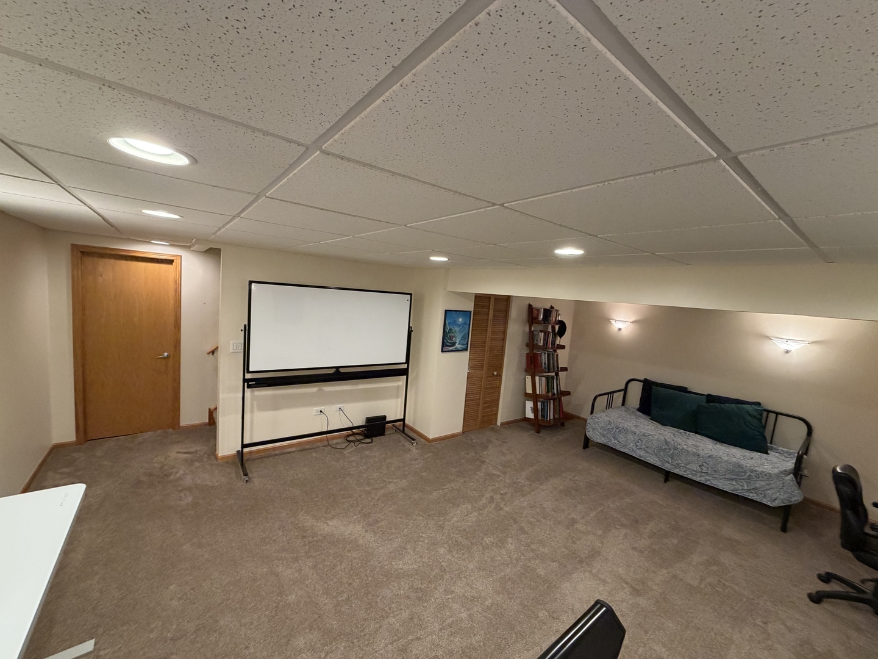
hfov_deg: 102.1
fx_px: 355
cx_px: 439
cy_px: 330
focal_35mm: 14
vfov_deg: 85.7
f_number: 2.2
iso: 320
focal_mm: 2.22
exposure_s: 1/60
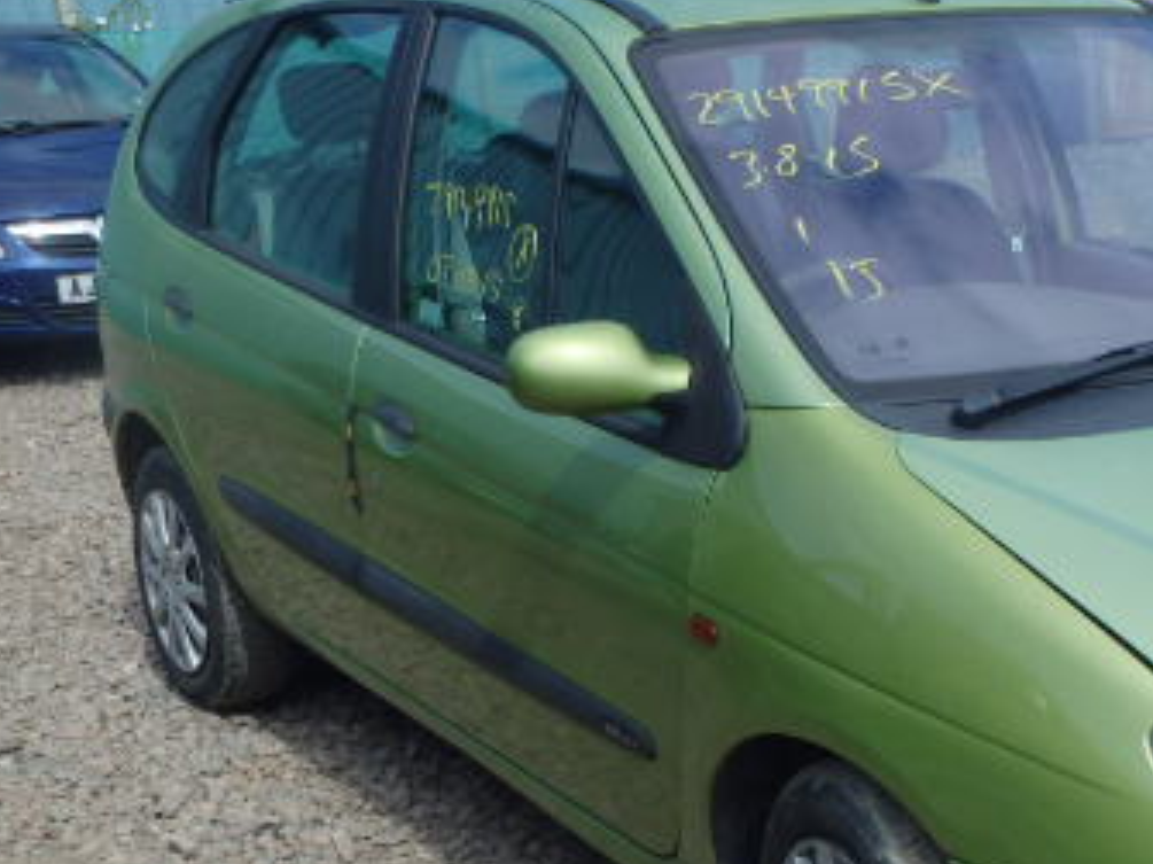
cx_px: 1046
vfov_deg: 22.3
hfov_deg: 28.6
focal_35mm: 65
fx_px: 2164
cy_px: 692
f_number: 13
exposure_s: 1/100
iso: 125
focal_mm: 6.1
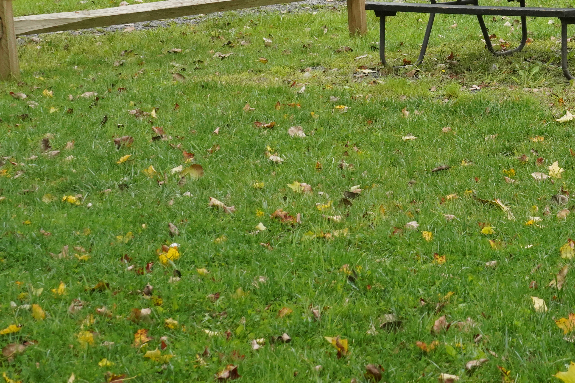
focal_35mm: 146
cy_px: -4
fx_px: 2332
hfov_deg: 13.8
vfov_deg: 9.3
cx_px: 586
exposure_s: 1/250
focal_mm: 46
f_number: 13
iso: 1600
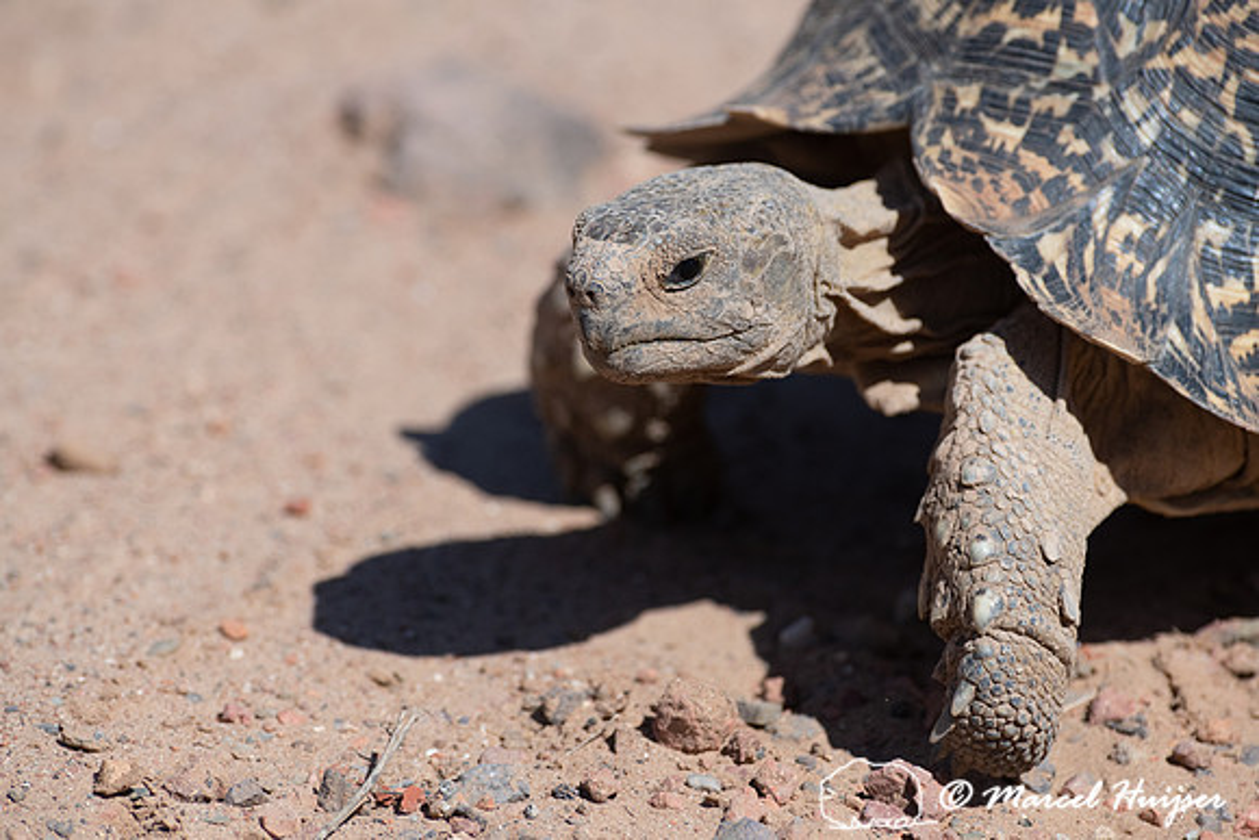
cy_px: 420
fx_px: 20987
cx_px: 630
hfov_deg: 3.4
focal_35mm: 600
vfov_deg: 2.3
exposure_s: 1/2500
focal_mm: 600
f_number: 9
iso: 800
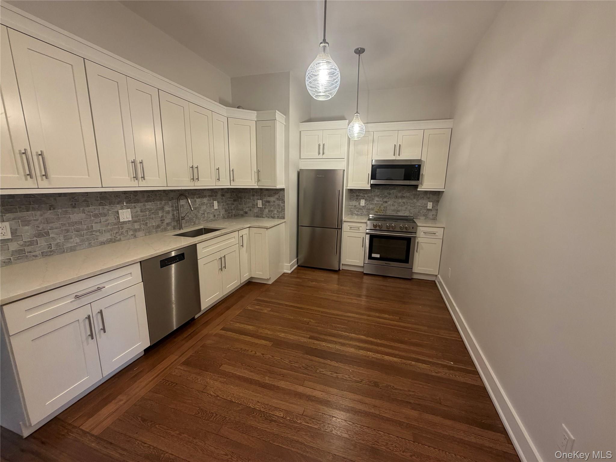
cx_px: 308
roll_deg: -1.5
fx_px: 249
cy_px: 231
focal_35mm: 14
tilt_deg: -11.3
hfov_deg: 102.1
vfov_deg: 85.7
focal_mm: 2.22
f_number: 2.2
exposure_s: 1/60
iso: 200
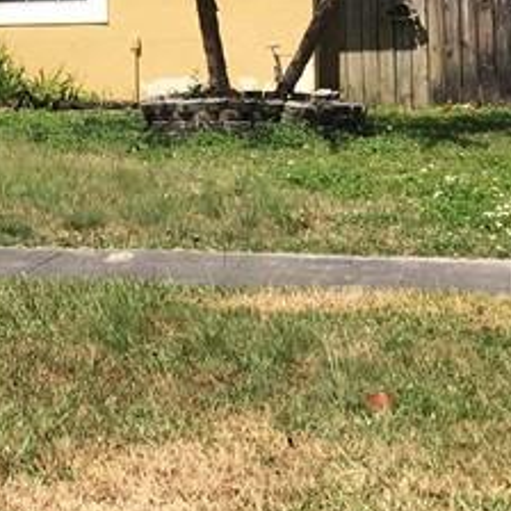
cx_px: -203
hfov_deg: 14.1
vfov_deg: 14.7
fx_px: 1954
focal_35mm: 117
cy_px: 30
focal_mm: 4.15
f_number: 2.2
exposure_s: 1/1538
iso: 25
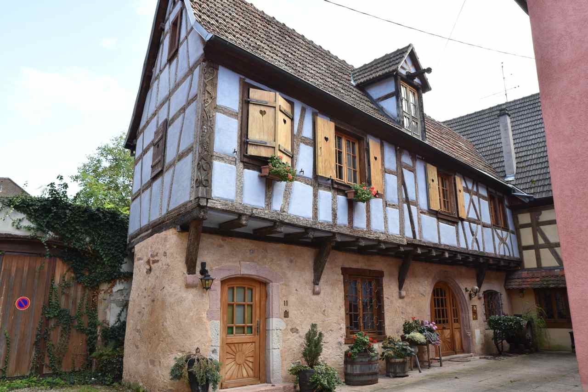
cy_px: 196
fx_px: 490
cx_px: 294
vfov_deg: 43.6
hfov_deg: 61.9
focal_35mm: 30
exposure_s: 1/80
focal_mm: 30
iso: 250
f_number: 8
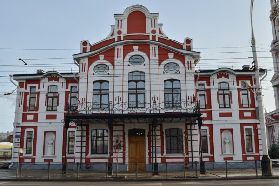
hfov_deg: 55.1
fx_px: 267
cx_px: 140
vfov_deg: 38.4
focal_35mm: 34
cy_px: 93
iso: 220
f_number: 10
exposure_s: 1/250
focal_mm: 23
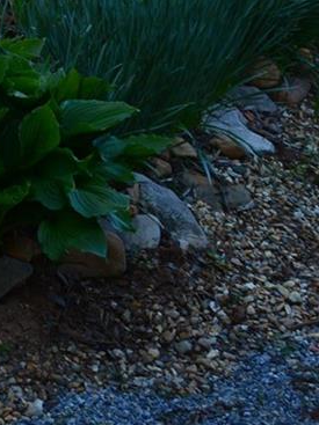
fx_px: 1783
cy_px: -174
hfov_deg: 9.2
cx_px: -423
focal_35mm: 145
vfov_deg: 13.0
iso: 200
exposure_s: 1/160
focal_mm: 18
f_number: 6.3
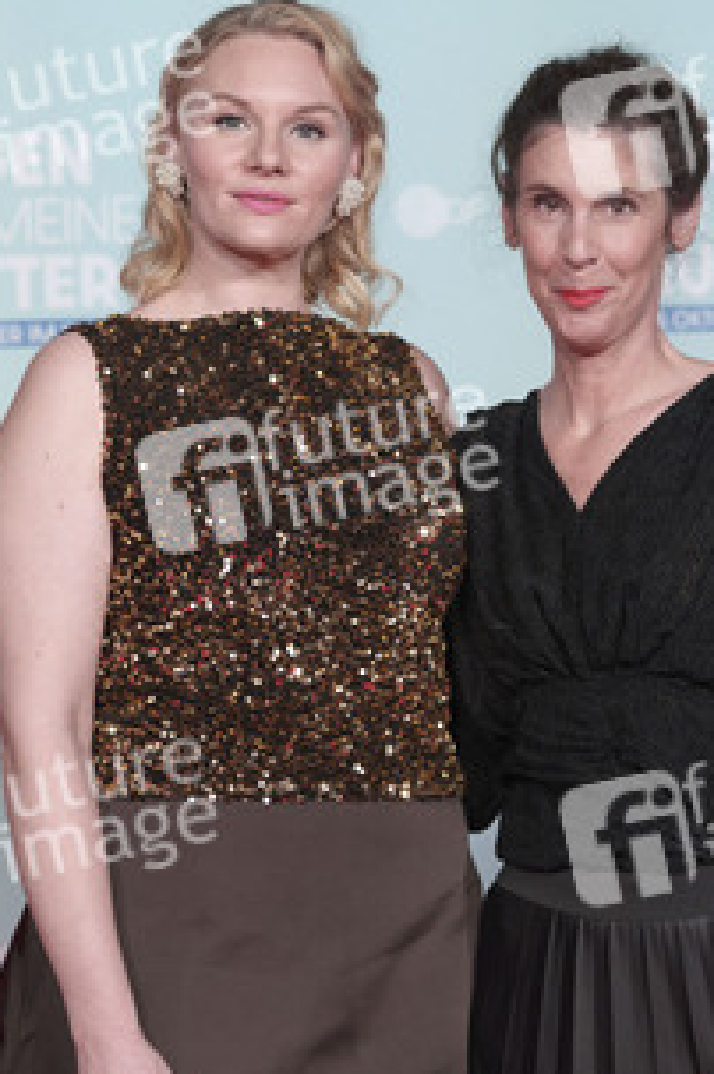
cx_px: 421
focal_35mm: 100
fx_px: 2982
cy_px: 647
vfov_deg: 20.4
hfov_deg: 13.6
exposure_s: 1/160
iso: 500
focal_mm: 76
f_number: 3.5
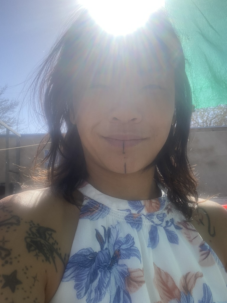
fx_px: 262
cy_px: 152
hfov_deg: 46.8
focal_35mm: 30
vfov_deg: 60.0
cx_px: 114
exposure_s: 1/871
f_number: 2.2
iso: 25
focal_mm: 2.71
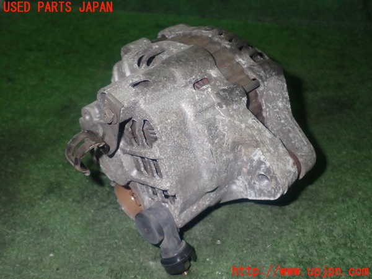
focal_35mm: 36
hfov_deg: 51.4
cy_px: 140
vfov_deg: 39.7
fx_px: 387
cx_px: 186
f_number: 7.1
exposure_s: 1/40
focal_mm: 6.37
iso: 500
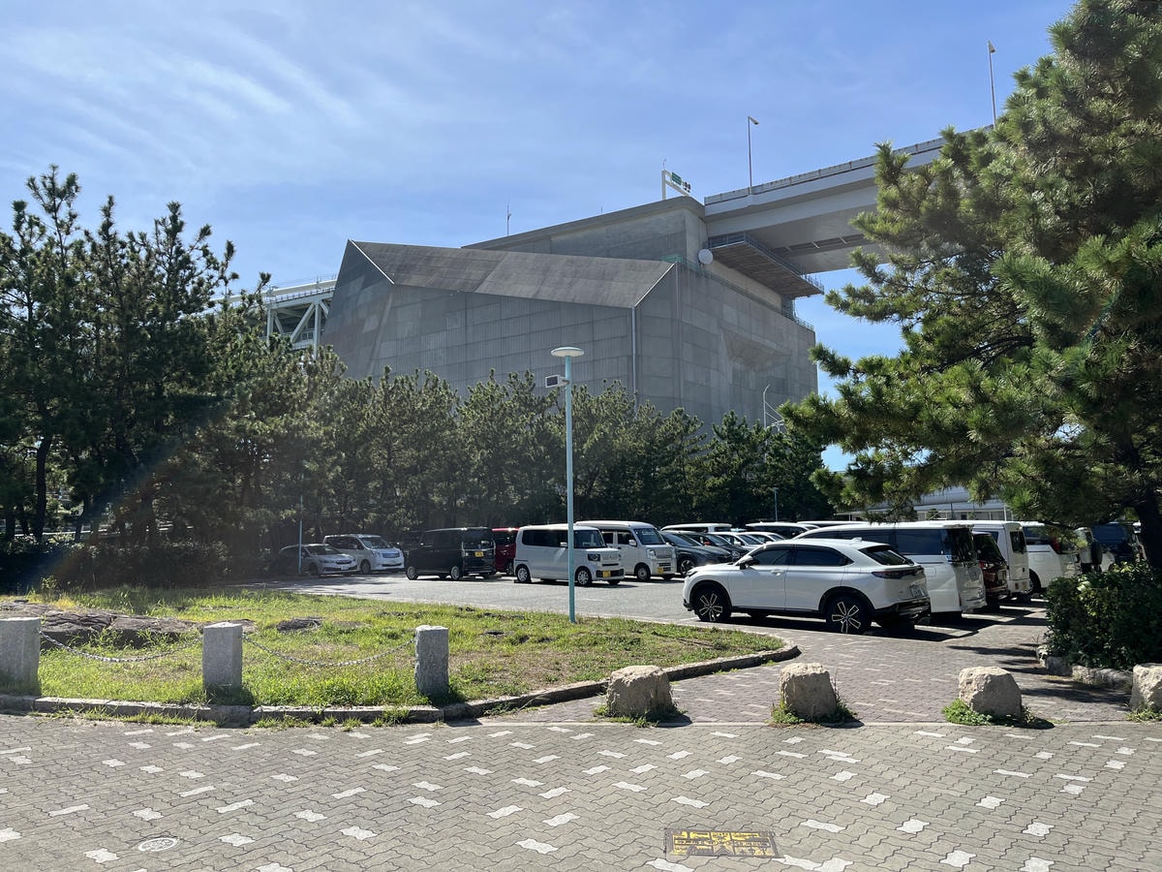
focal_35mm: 26
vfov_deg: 53.1
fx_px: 873
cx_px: 581
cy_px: 436
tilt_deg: +7.1
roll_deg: +1.0
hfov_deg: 67.3
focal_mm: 5.1
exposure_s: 1/3215
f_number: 1.6
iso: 50
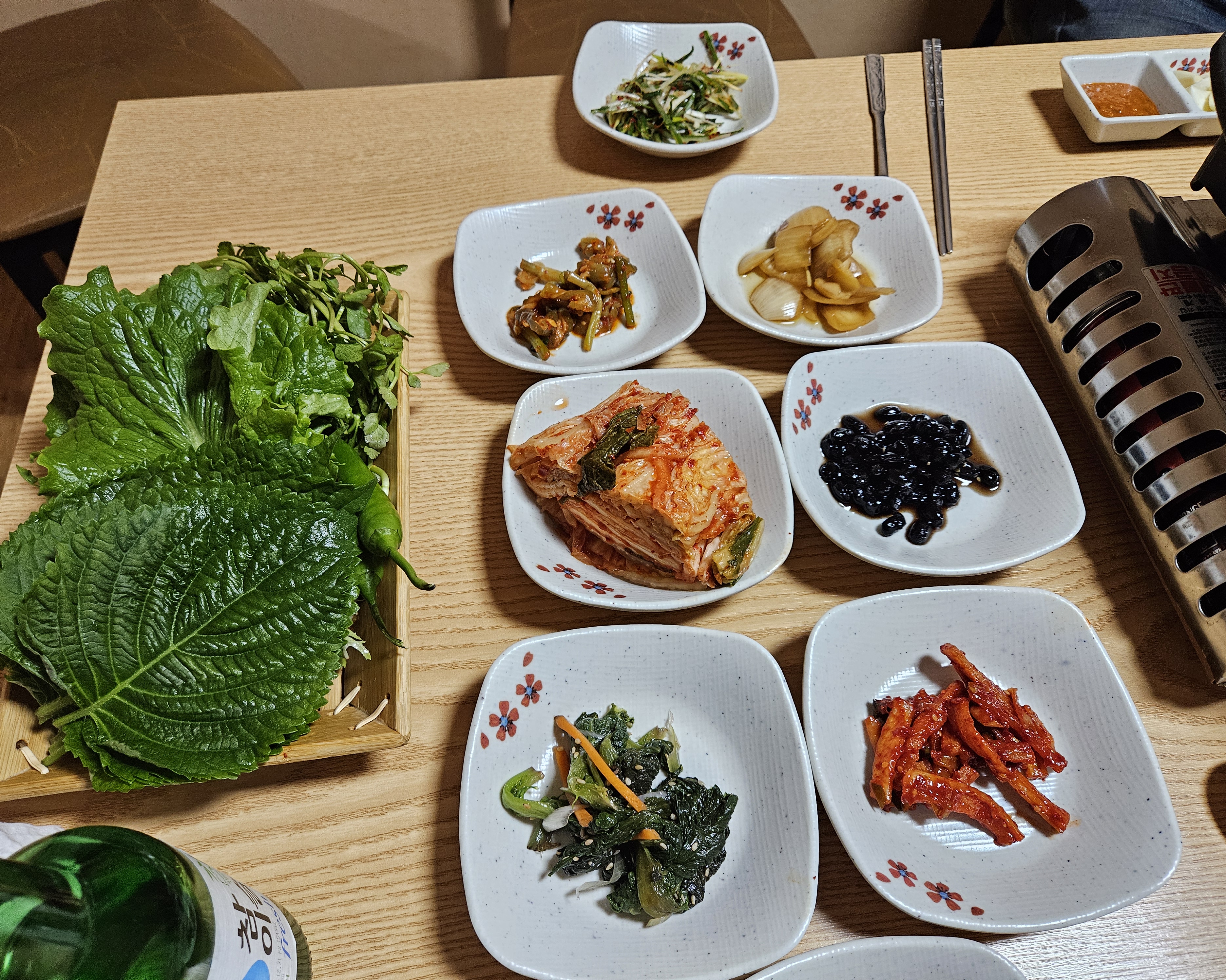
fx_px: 871
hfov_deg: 70.3
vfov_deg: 58.8
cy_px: 490
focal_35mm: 24
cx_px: 634
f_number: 1.8
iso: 500
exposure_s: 1/120
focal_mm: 5.4
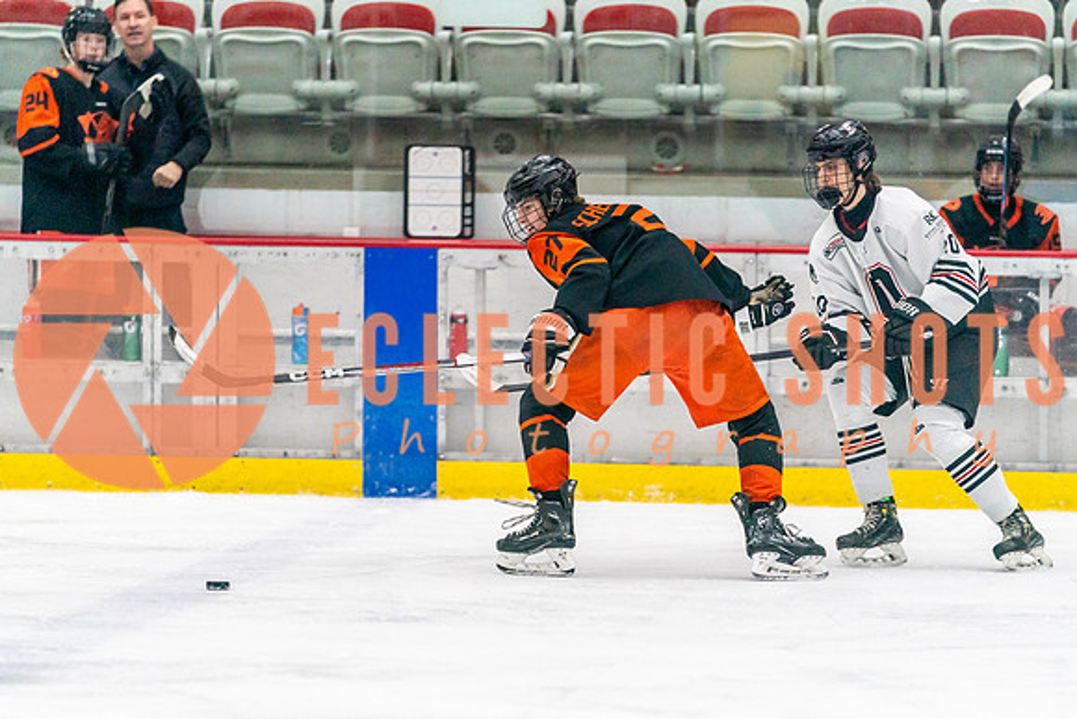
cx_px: 524
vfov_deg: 5.7
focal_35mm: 242
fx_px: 7235
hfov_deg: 8.5
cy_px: 423
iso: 3200
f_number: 2.8
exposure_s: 1/1250
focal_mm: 200
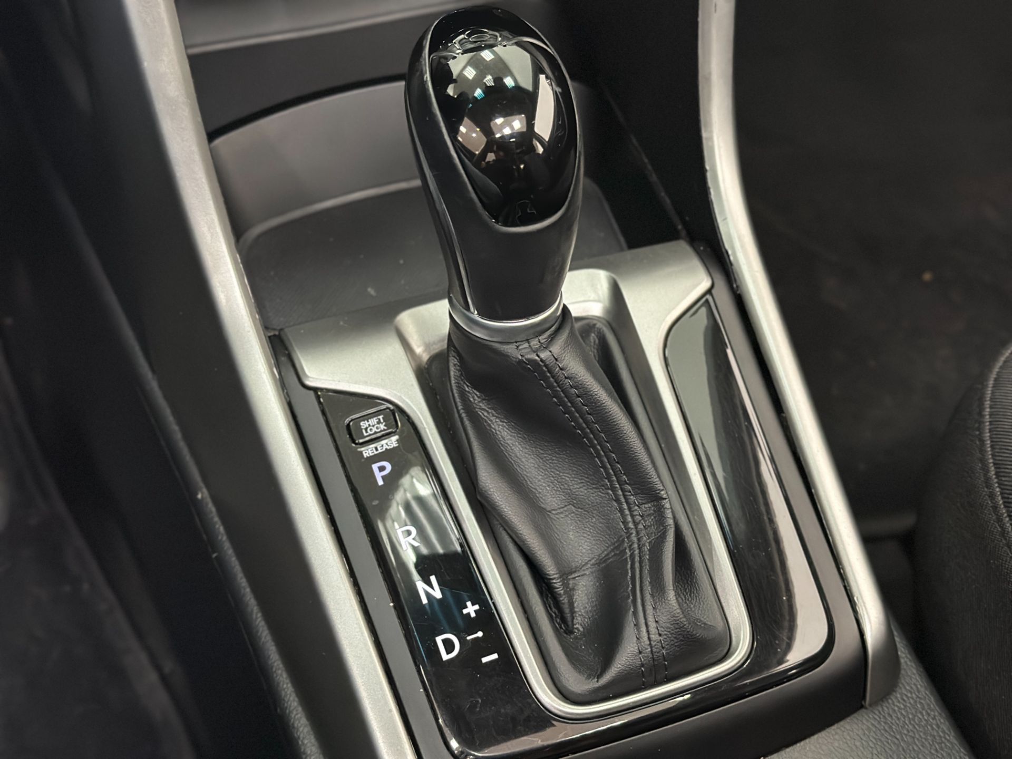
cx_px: 506
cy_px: 380
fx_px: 1403
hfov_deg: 39.7
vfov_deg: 30.3
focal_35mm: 48
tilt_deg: -50.3
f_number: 1.78
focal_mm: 6.86
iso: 640
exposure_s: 1/40
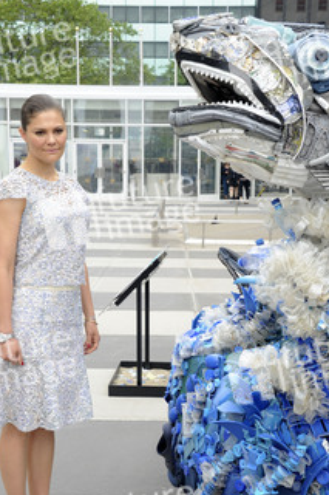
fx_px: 823
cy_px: 291
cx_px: 166
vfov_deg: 33.3
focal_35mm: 60
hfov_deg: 22.6
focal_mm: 48
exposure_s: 1/250
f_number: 7.1
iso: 800
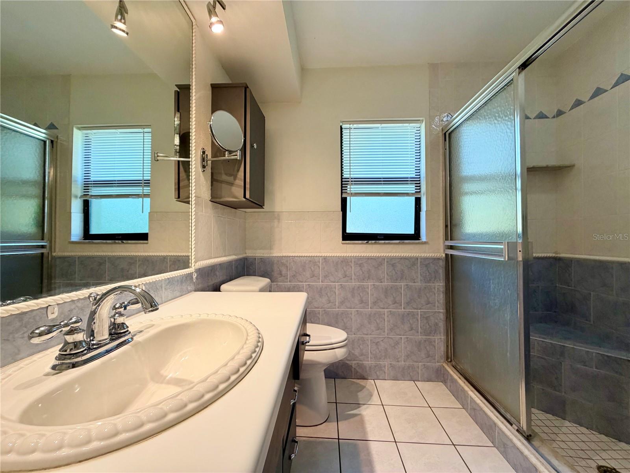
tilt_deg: -0.2
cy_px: 236
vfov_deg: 85.7
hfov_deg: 102.1
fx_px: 255
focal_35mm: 14
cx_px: 315
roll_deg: +0.0
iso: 200
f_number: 2.2
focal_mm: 2.22
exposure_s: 1/120
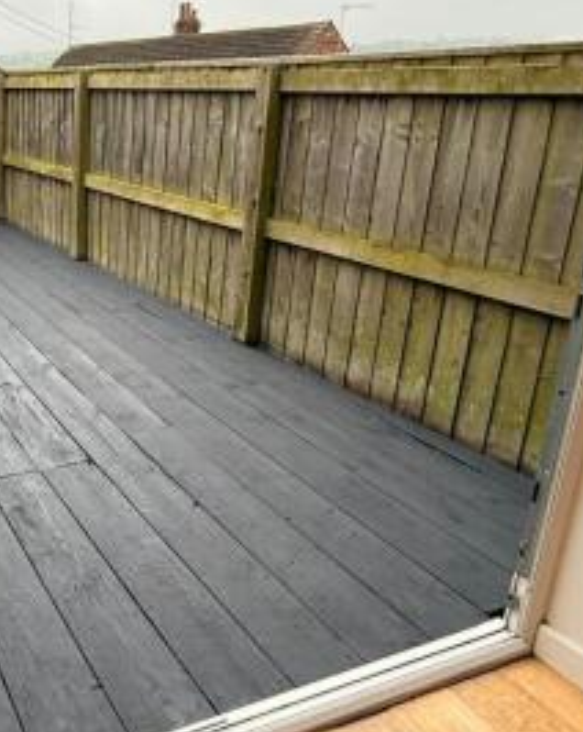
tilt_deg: -13.1
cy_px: 238
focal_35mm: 30
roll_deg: +0.6
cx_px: -26
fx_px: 649
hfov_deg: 40.9
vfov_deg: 57.4
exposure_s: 1/106
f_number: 2.2
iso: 64
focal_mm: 2.22
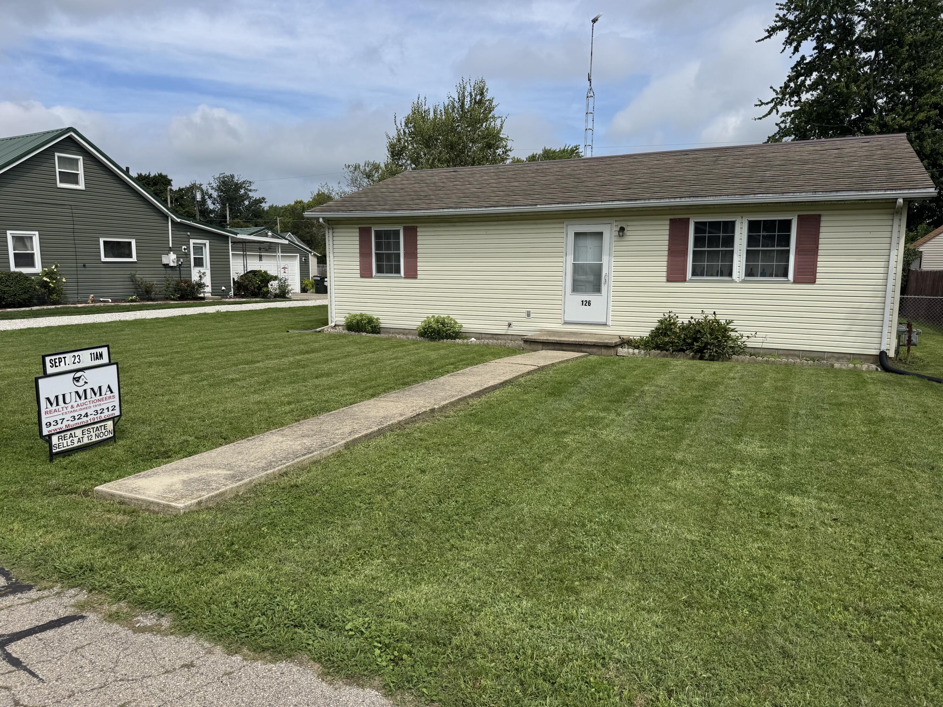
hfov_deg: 71.6
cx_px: 472
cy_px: 354
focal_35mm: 24
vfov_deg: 56.8
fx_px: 654
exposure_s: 1/5348
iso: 80
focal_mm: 6.76
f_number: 1.78
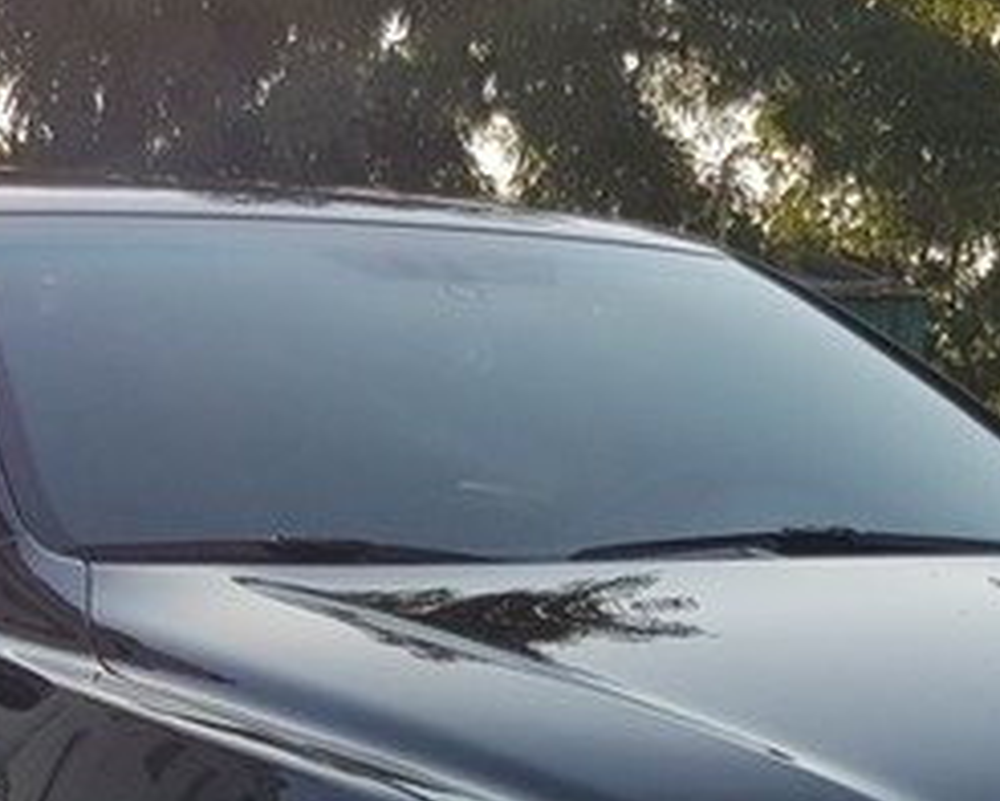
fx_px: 2813
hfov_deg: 20.1
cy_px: 1041
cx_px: 581
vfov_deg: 15.4
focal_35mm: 95
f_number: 1.7
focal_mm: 4.2
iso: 40
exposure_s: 1/2296
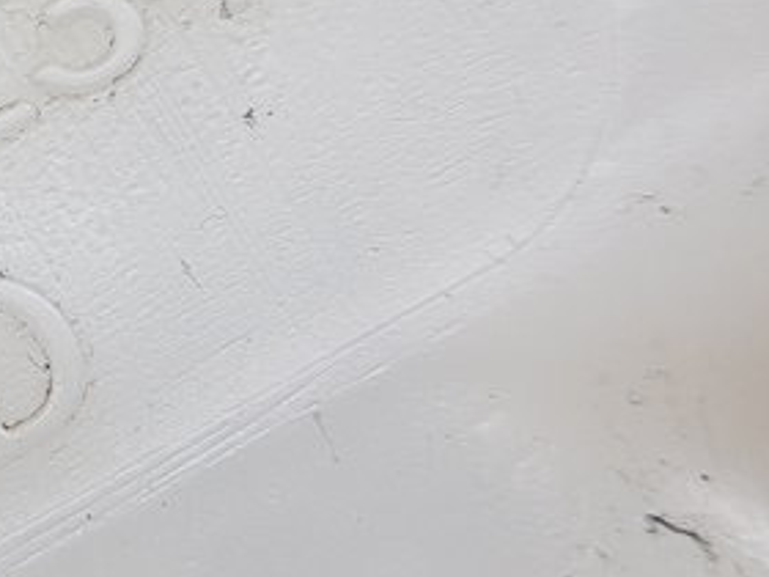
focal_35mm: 95
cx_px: -390
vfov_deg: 15.5
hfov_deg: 18.3
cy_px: 228
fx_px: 2110
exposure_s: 1/107
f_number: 1.7
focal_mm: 4.2
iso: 40
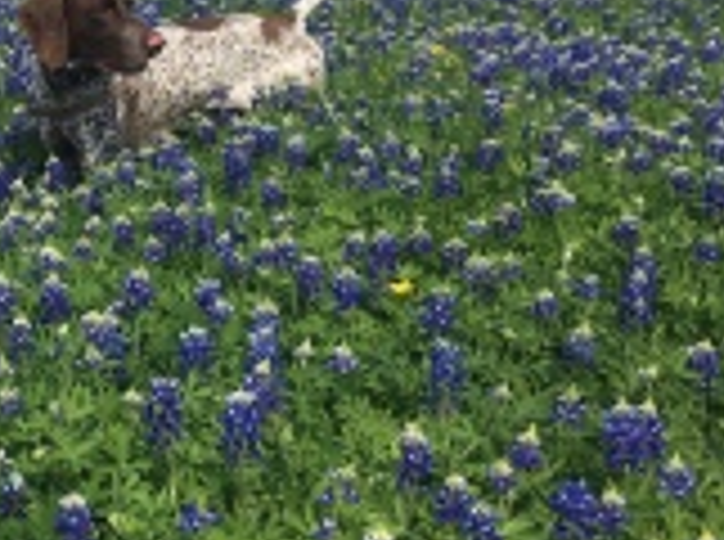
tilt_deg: -10.6
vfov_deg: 22.0
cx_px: 49
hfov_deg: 28.1
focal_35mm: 66
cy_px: 140
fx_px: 1377
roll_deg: -0.2
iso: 25
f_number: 2.2
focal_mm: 4.15
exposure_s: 1/1479
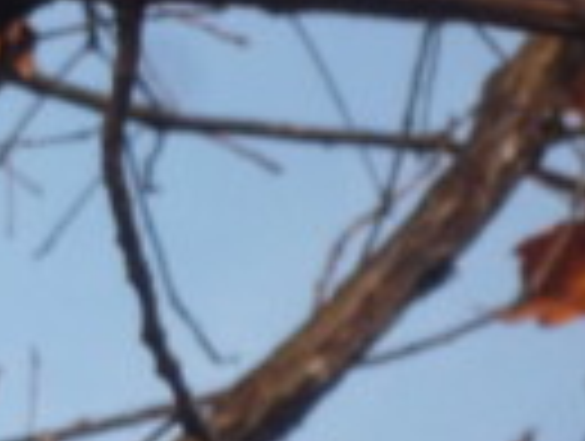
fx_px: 9752
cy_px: 410
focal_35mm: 576
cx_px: -292
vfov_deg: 2.6
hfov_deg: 3.4
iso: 250
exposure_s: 1/125
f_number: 5.9
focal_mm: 22
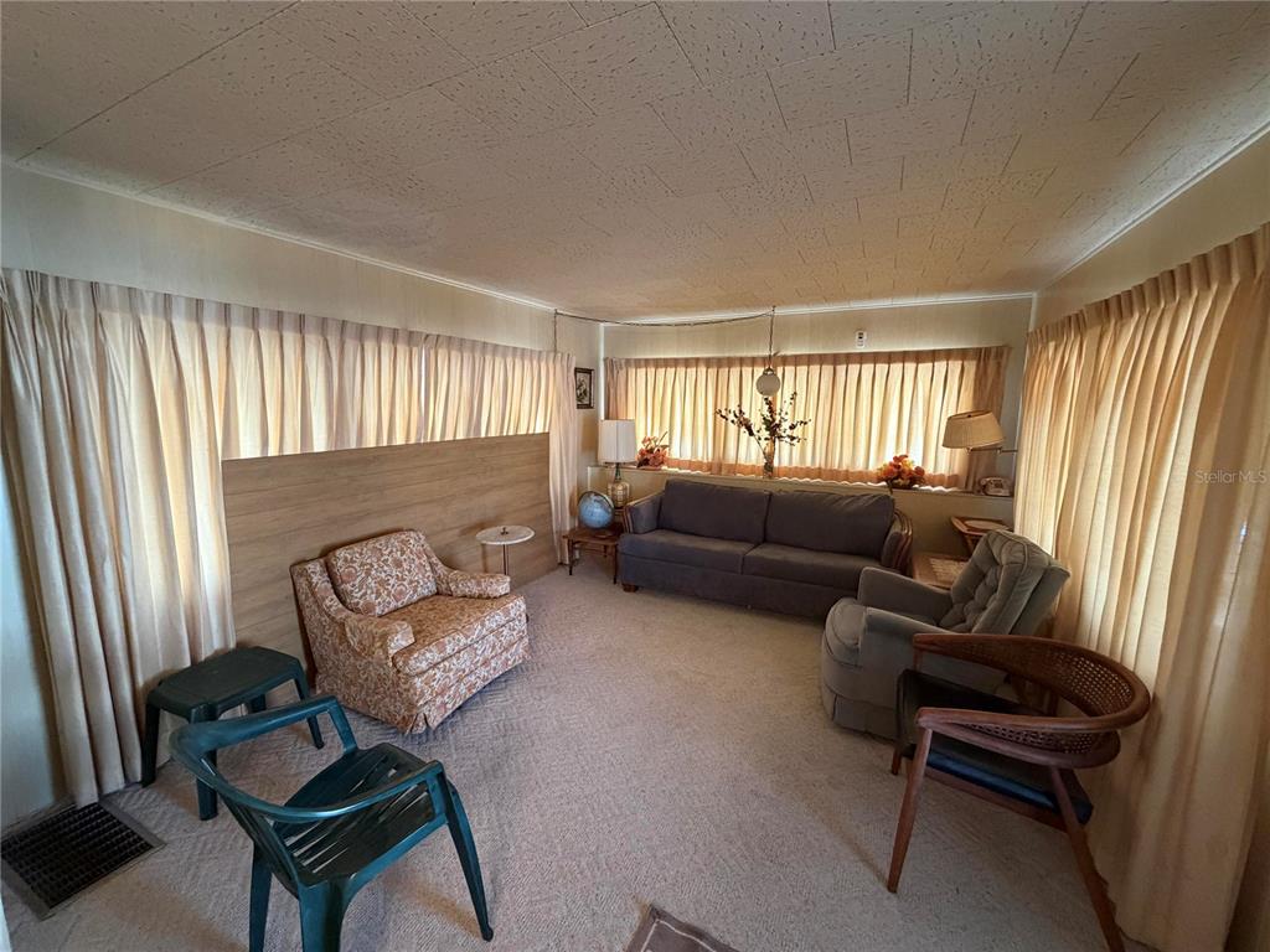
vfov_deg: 85.7
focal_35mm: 14
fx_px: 514
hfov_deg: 102.1
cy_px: 476
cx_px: 635
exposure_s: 1/60
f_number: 2.2
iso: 400
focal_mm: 2.22
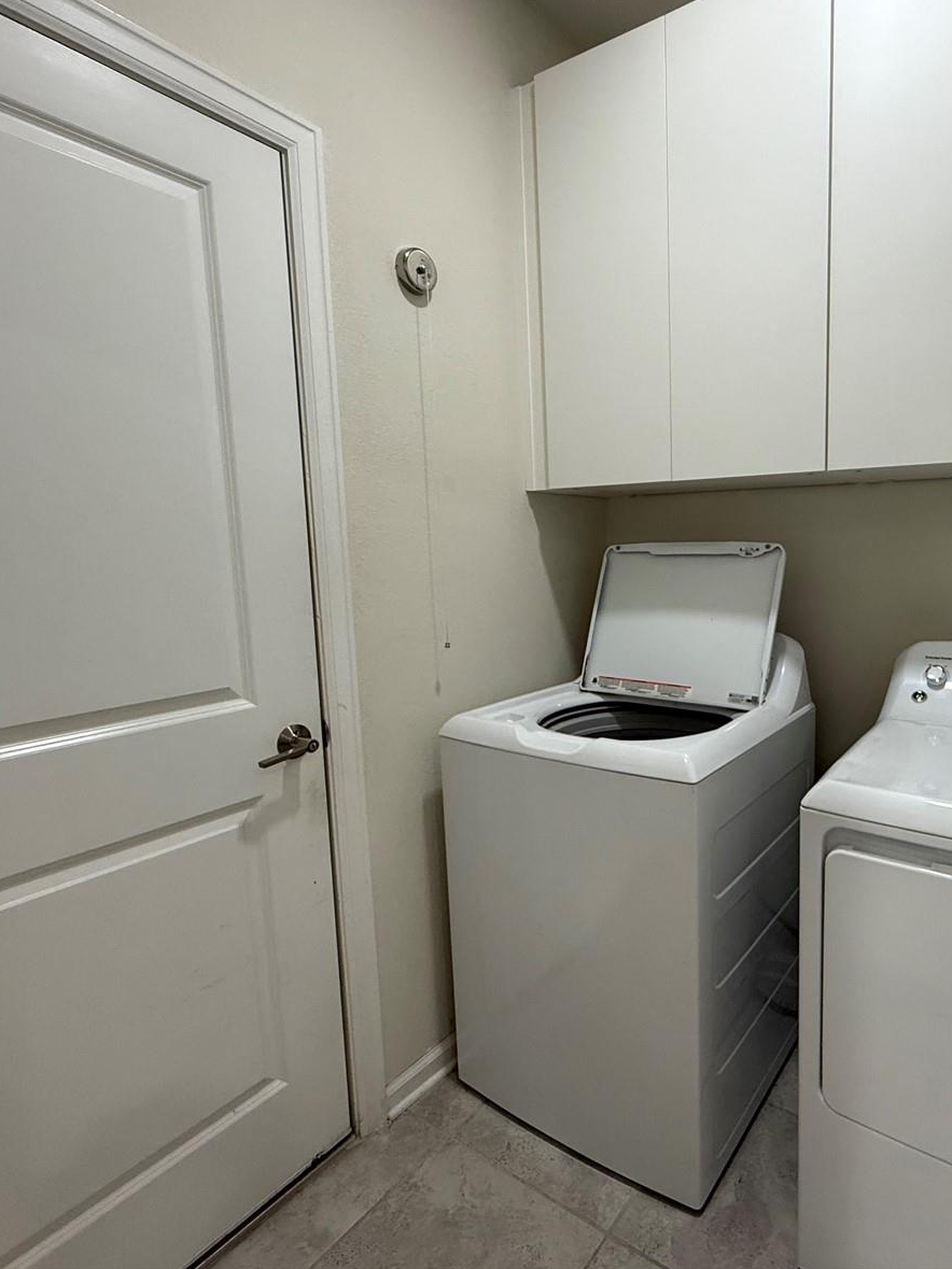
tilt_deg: -7.2
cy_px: 625
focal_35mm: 19
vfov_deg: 84.7
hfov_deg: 66.0
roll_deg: +0.8
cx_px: 666
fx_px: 697
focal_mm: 2.22
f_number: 2.2
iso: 200
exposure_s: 1/120
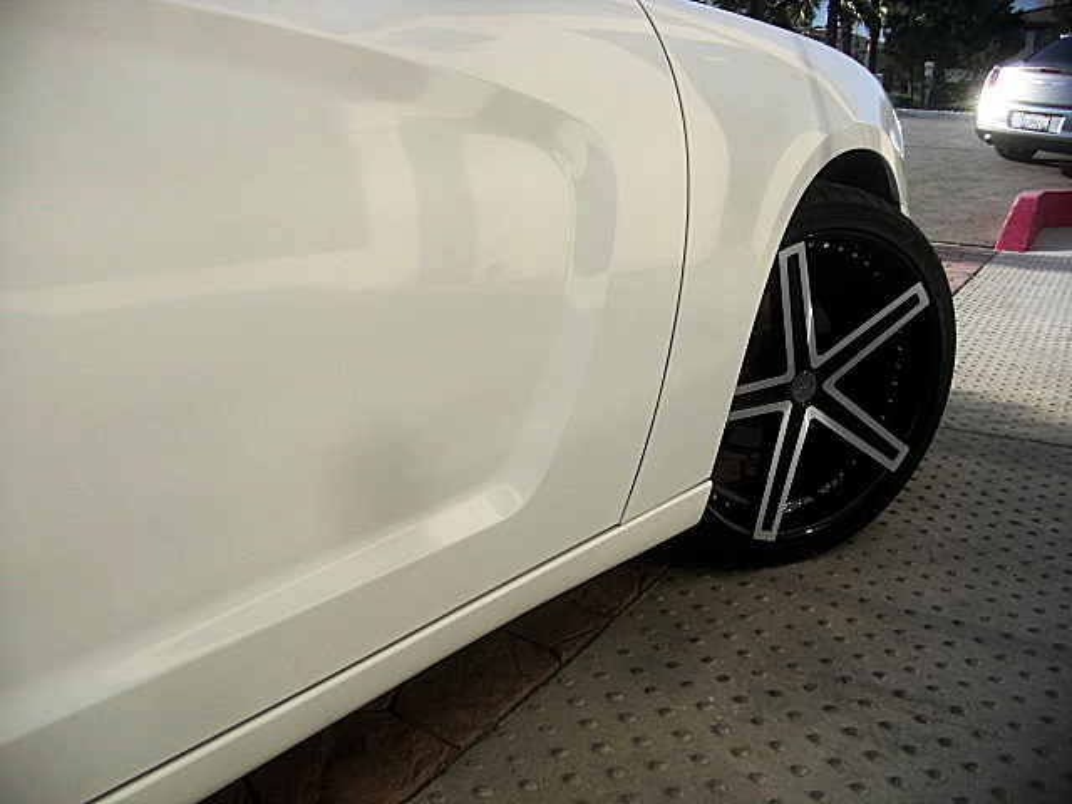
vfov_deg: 39.7
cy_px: 402
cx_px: 536
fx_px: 1115
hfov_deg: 51.4
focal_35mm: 36
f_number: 2.8
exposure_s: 1/500
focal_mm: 6.3
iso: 50
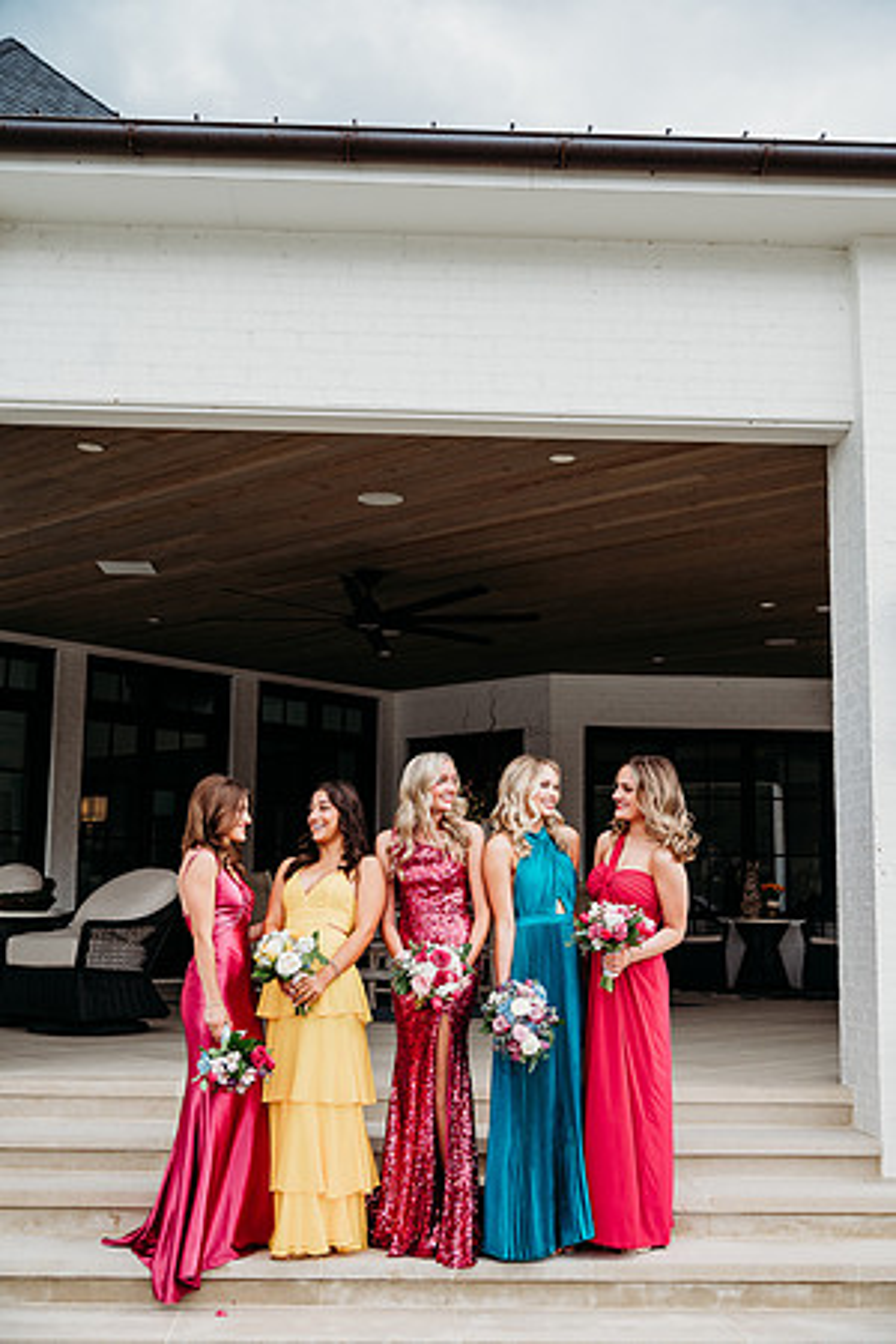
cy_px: 672
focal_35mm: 40
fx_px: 1493
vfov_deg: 48.5
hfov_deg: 33.4
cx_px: 448
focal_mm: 40
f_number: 4
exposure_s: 1/320
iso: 250
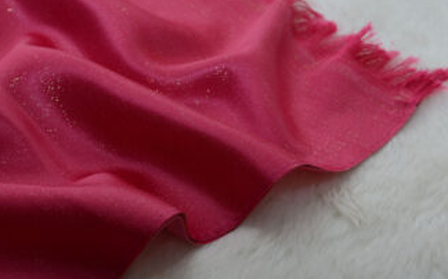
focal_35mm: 106
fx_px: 1293
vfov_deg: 12.3
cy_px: 102
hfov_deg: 19.6
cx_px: 185
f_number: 6.3
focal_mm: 50
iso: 200
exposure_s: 1/250
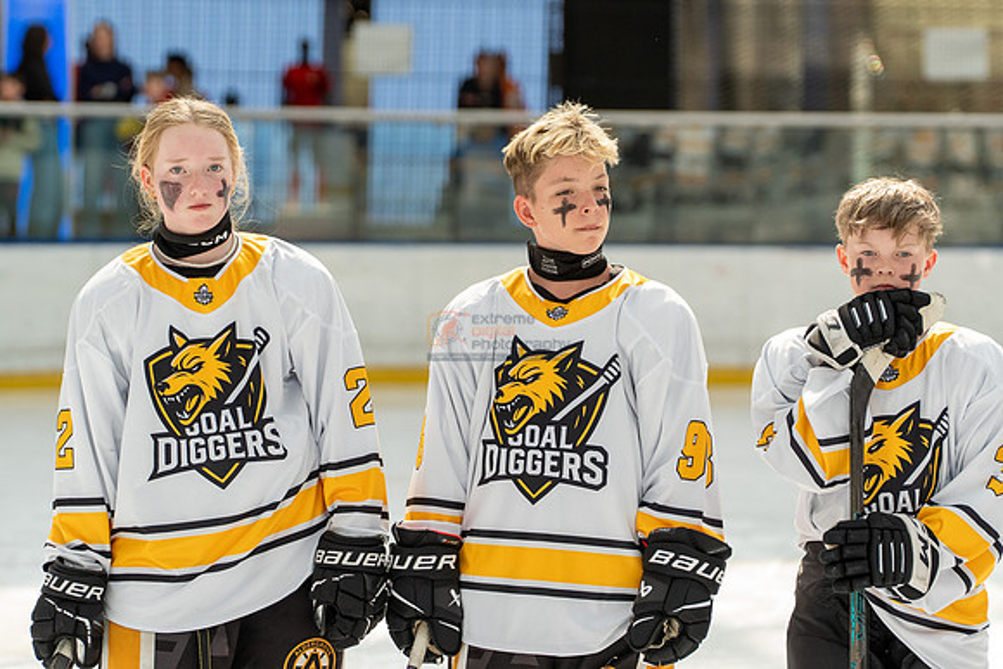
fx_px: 3790
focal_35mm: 136
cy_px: 334
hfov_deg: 15.1
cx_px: 502
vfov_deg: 10.1
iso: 1000
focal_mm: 91
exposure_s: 1/1600
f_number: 2.8
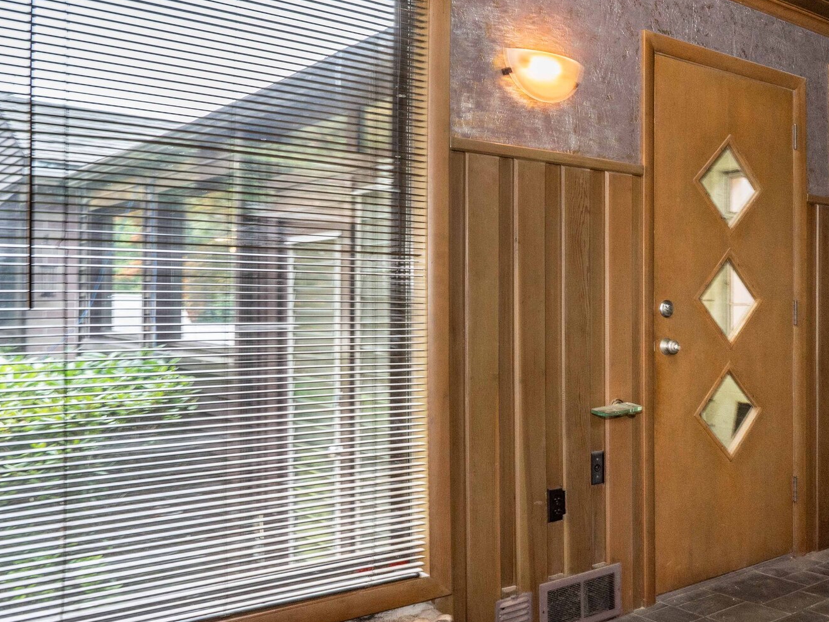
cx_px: 755
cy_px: 315
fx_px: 862
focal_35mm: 36
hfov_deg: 46.1
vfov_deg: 39.7
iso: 400
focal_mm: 16
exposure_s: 1/30
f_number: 11
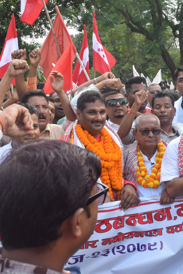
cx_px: 131
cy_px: 136
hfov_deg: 27.9
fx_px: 364
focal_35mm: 48
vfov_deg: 41.3
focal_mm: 21
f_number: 10
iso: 800
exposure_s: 1/400
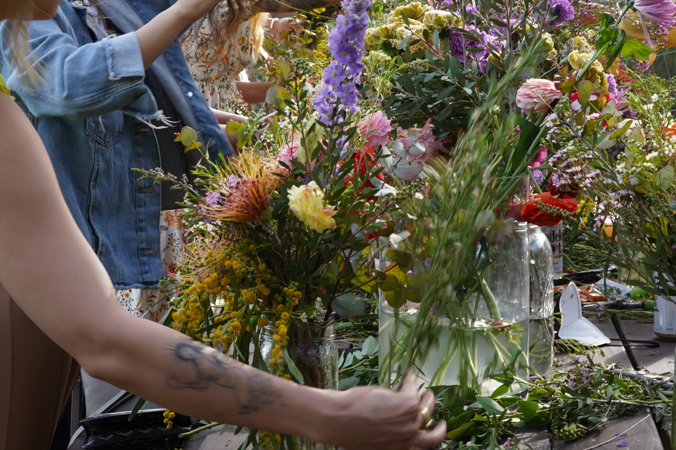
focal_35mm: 103
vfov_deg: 13.1
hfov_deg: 19.8
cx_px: 396
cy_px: -4
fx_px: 1934
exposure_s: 1/50
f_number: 16
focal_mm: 50
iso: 800
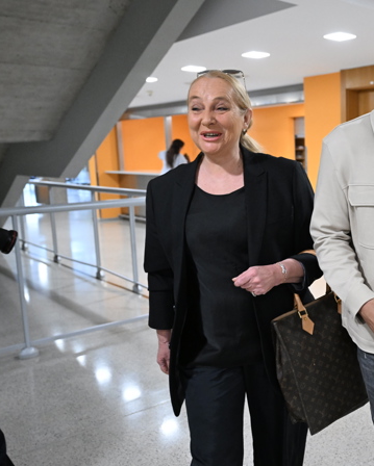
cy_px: 231
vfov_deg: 46.1
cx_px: 350
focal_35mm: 40
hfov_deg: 35.0
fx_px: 549
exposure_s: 1/250
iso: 5000
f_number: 3.5
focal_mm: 27.5
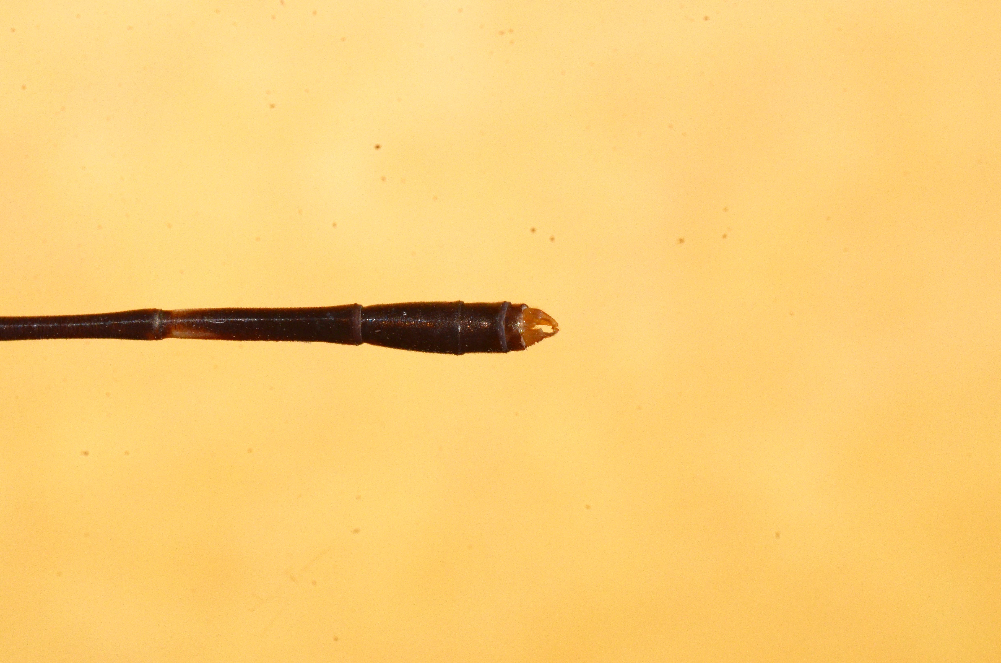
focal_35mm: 135
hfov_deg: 15.2
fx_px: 3746
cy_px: 332
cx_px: 500
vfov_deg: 10.1
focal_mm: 90
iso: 500
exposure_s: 1/250
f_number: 29
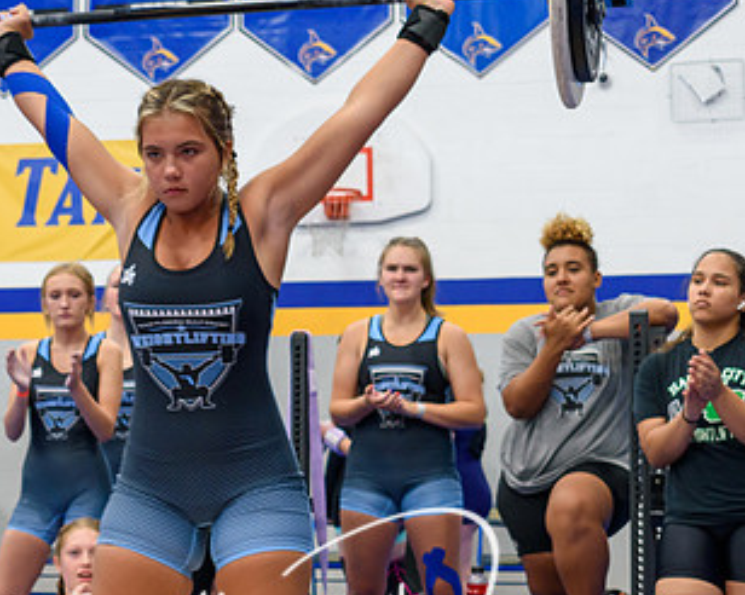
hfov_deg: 17.9
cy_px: 416
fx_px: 2336
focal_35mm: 106
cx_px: 135
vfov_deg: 14.5
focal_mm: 38
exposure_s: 1/60
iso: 720
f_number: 4.8
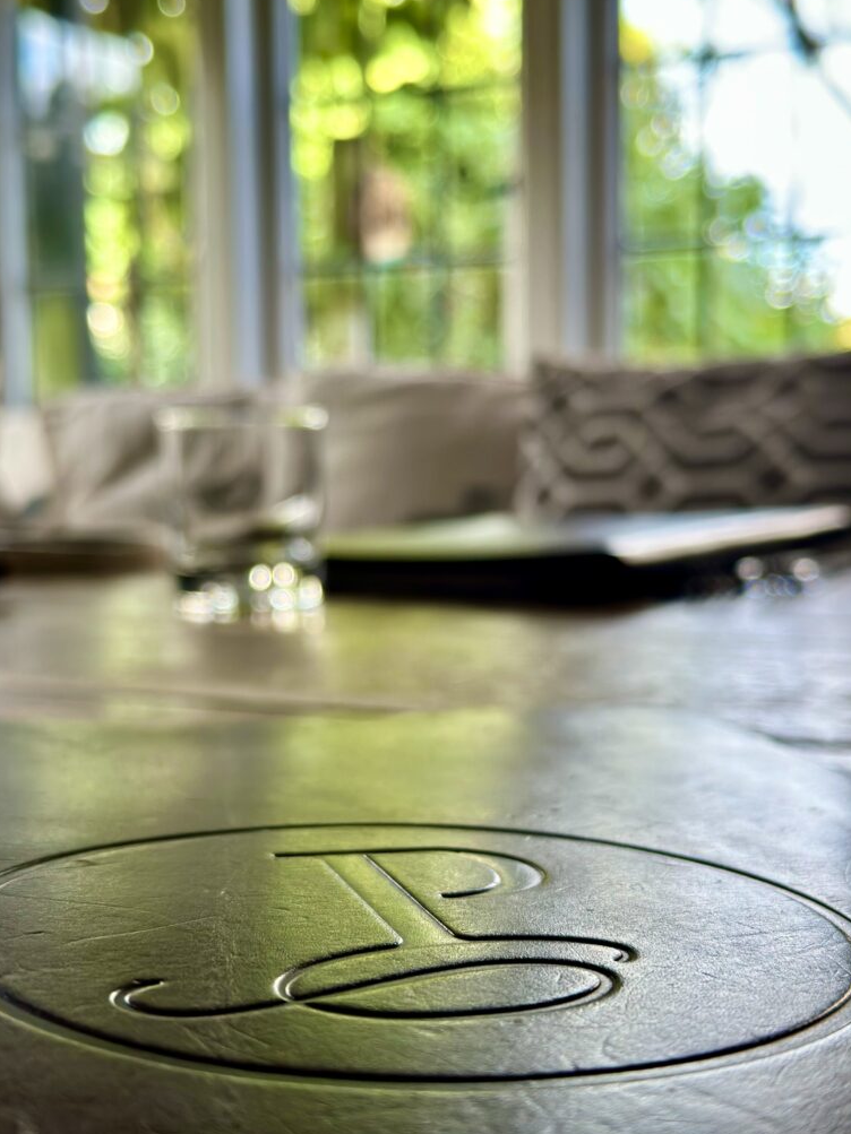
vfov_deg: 38.9
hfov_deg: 29.7
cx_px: 430
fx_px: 1606
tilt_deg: -4.5
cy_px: 562
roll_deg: -0.3
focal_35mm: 49
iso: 125
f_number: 1.78
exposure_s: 1/121
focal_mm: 6.86
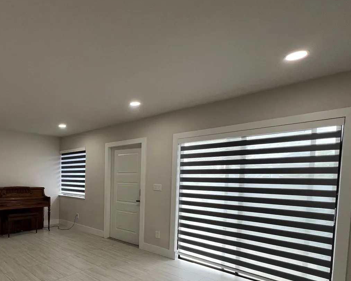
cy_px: 192
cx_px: 94
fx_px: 208
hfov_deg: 75.4
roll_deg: -0.8
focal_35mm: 20
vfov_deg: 65.9
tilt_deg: -3.5
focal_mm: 1.57
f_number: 1.8
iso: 80
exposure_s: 1/120
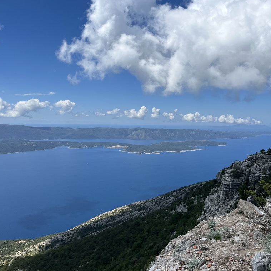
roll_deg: -0.4
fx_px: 275
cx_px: 163
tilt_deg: -2.2
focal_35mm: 31
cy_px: 134
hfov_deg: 52.2
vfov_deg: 52.5
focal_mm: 5.1
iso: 50
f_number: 1.6
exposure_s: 1/5848
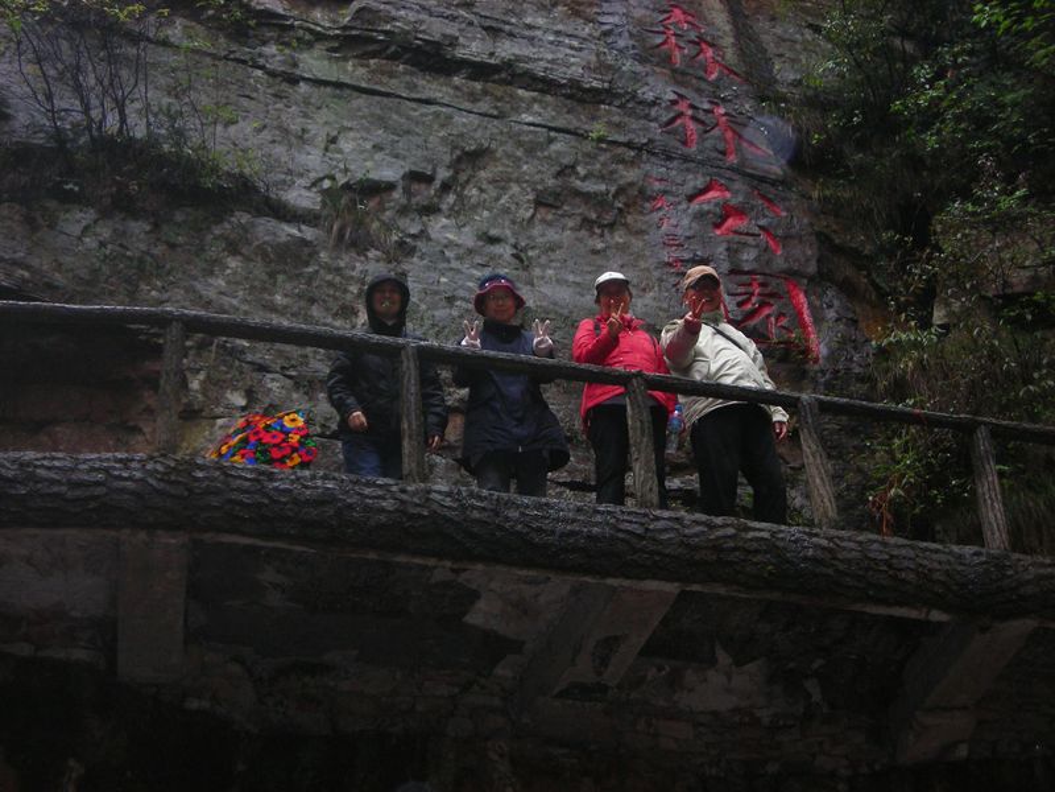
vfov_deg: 22.6
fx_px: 1981
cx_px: 528
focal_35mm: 65
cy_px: 396
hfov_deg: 29.8
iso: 134
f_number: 3.9
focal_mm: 10.8
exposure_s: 1/60.1
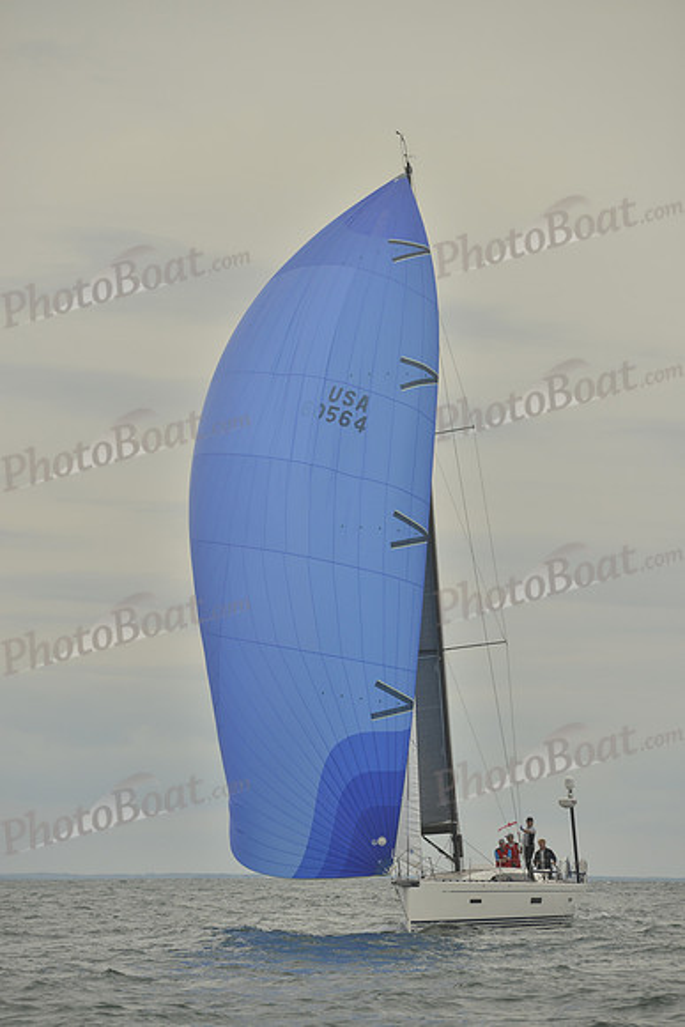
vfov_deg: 12.8
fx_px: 4564
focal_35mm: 160
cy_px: 514
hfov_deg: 8.6
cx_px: 342
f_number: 6.3
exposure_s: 1/1250
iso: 400
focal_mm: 160
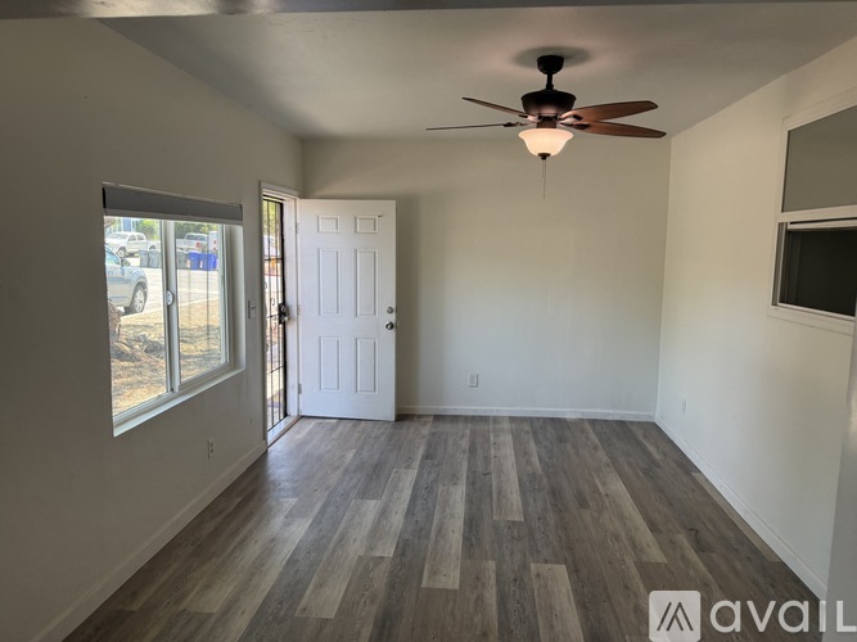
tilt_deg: -6.6
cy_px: 321
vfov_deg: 56.8
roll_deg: -1.2
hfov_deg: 71.6
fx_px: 594
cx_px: 428
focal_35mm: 24
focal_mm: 6.76
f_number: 1.78
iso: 125
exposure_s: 1/169
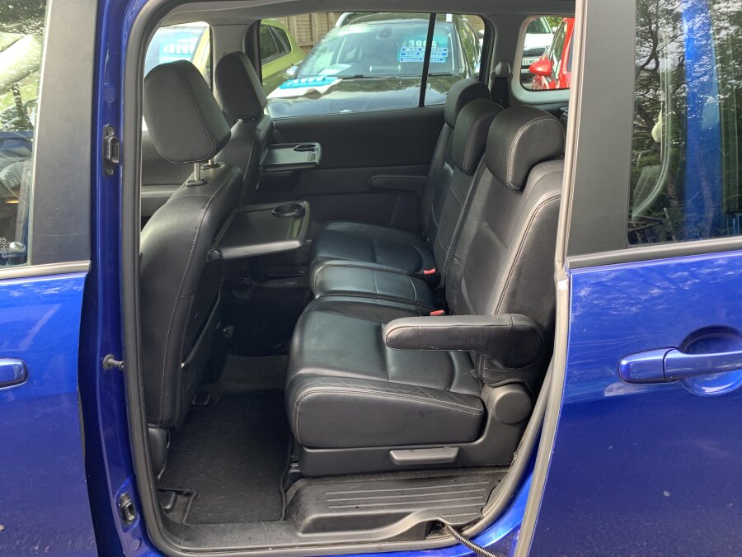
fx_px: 557
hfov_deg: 67.3
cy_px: 278
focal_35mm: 26
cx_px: 371
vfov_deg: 53.1
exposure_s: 1/98
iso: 100
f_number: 1.8
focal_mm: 4.25
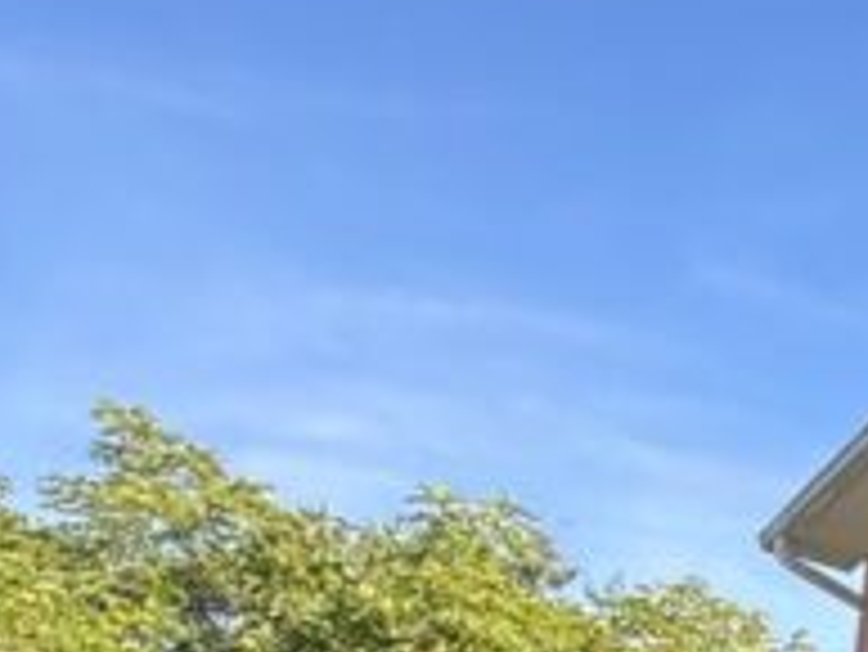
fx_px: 1455
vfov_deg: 22.5
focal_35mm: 58
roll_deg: -0.9
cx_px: 1673
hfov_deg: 20.0
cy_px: 854
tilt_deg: +13.3
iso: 40
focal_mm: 2.22
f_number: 2.2
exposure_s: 1/192
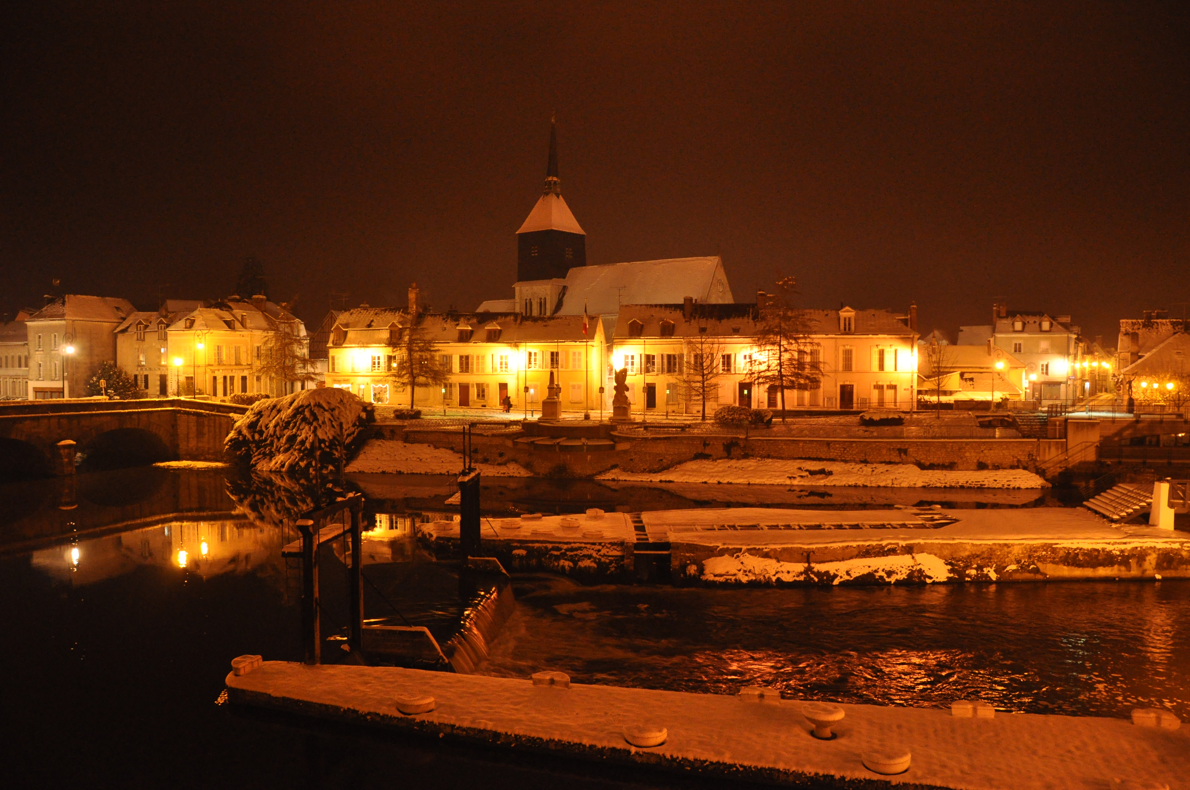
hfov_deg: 67.4
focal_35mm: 27
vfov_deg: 47.8
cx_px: 595
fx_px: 891
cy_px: 395
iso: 1600
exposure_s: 1/5
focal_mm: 18
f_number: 3.5
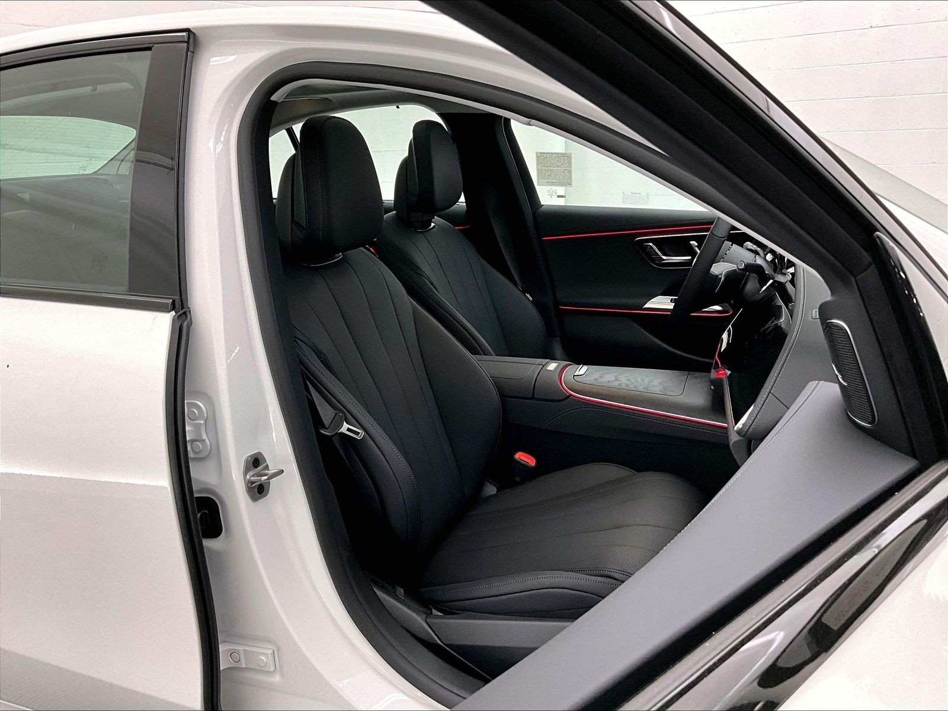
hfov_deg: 61.7
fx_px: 794
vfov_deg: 48.2
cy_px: 356
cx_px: 474
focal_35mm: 29
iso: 80
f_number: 1.8
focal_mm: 3
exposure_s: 1/60
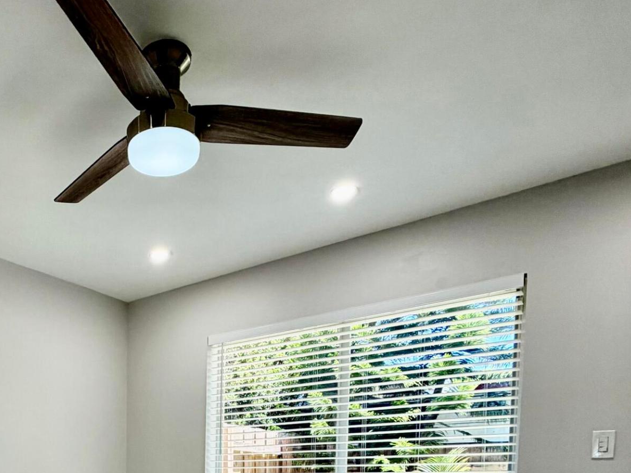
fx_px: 620
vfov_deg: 35.6
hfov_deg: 49.8
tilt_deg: -2.6
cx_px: 100
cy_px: 522
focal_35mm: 34
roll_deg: +0.1
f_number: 2.2
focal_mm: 2.22
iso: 80
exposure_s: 1/121
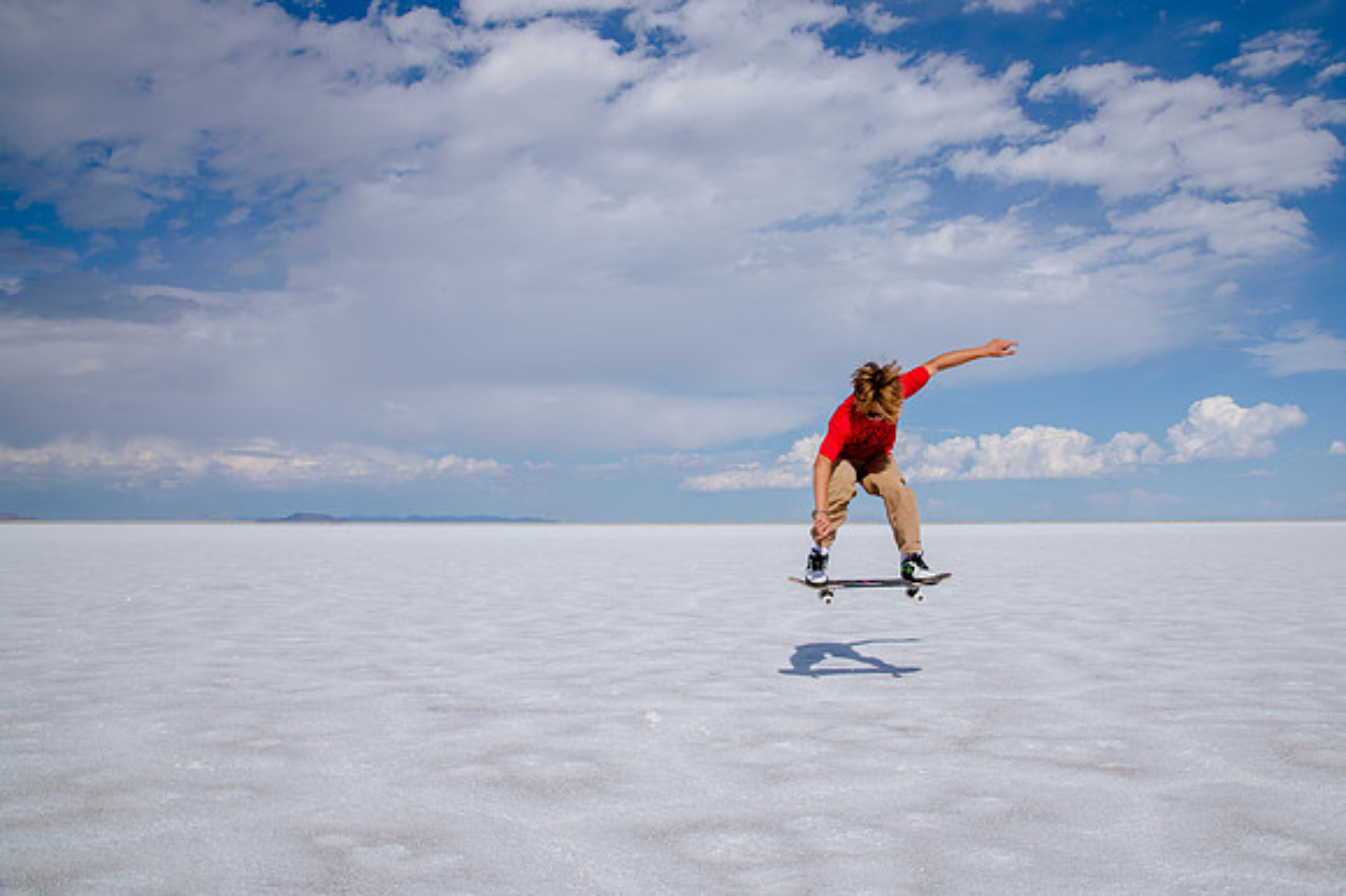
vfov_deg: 43.9
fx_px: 1110
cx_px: 737
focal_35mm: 30
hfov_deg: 62.3
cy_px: 410
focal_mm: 27
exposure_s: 1/1250
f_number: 10
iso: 250
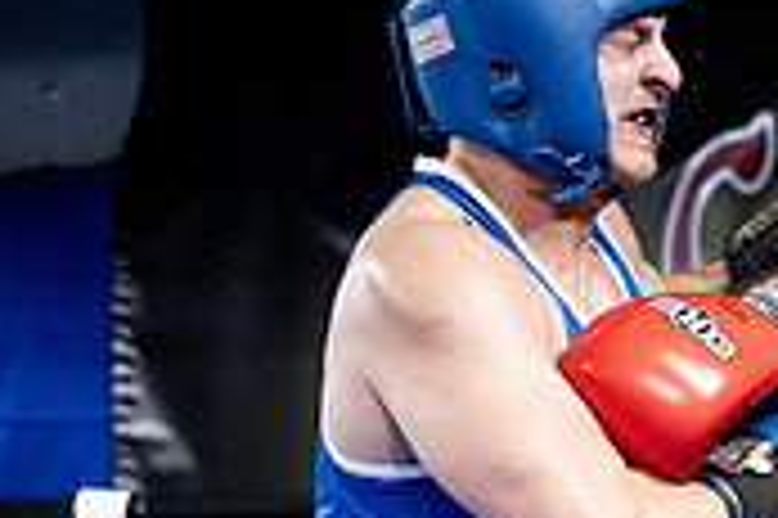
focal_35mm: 235
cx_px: 859
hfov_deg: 8.7
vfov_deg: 5.8
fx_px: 5074
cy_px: 628
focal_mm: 70
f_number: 2.8
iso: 8000
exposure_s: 1/1000
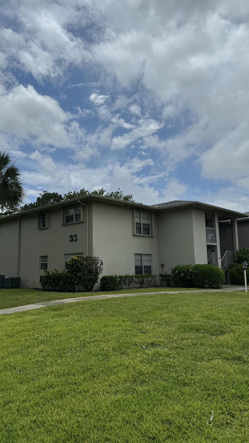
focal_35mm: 27
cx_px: 114
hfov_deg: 42.8
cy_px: 226
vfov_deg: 69.9
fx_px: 317
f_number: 1.78
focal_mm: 6.76
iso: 80
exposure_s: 1/9009
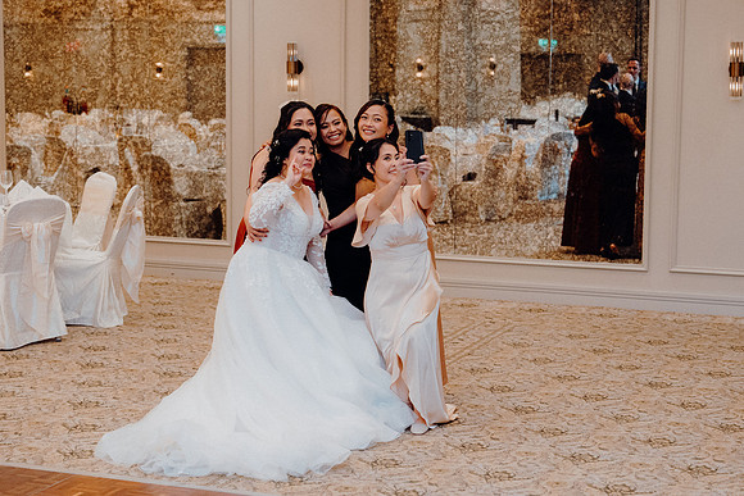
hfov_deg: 28.8
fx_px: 1447
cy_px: 248
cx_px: 372
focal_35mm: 70
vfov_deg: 19.5
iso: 3200
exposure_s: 1/160
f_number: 3.5
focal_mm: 70
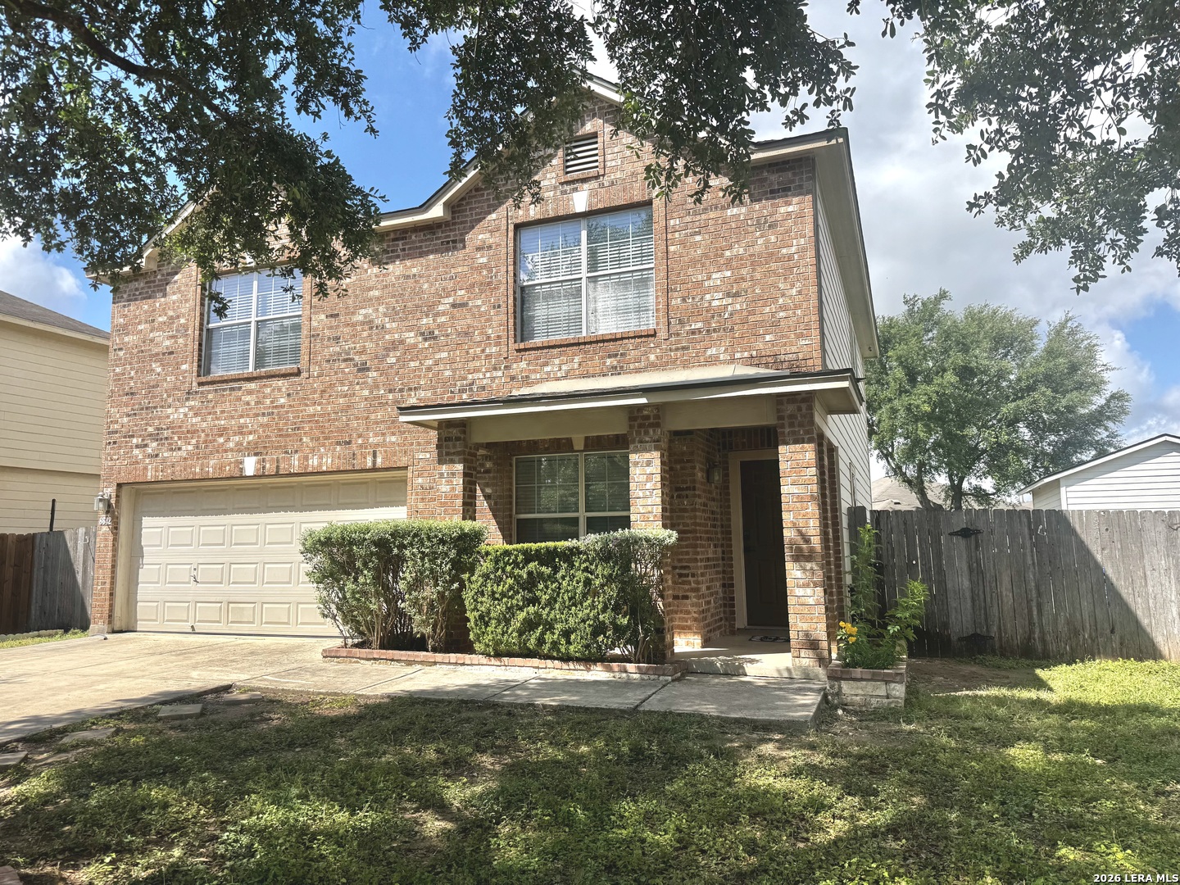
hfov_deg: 71.6
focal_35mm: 24
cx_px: 590
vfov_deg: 56.8
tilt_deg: +8.1
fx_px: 818
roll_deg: +0.1
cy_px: 442
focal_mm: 6.76
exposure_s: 1/3597
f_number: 1.78
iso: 80
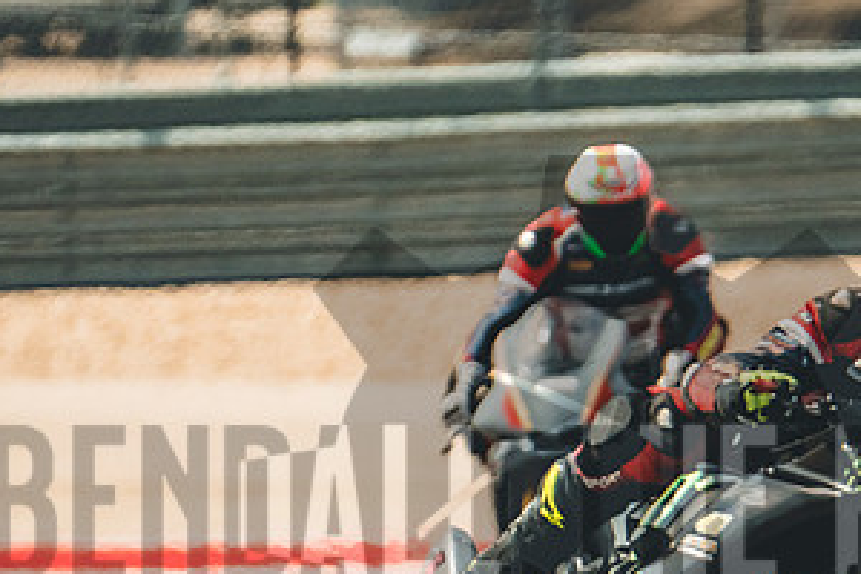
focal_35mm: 1247
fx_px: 29822
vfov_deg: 1.1
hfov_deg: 1.7
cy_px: 494
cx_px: 529
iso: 1250
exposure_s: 1/2500
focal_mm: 400
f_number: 5.6
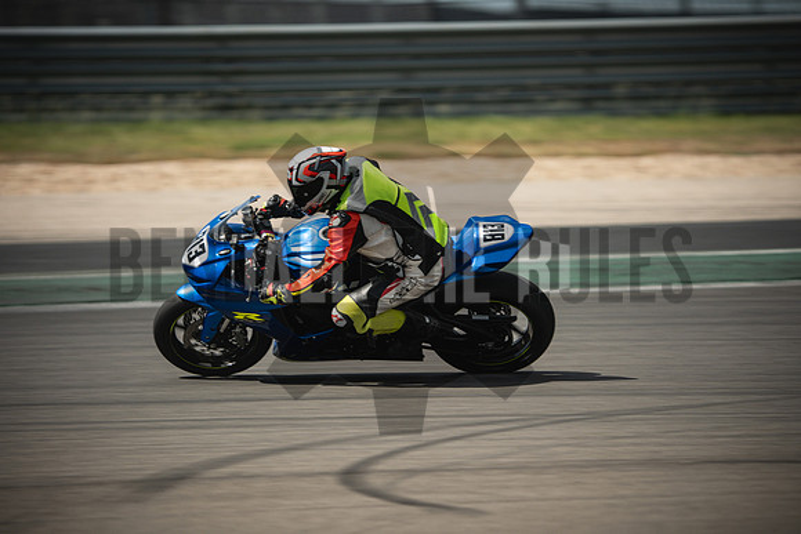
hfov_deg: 6.9
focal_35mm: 300
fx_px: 6676
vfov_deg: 4.6
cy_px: 267
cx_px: 400
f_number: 2
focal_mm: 200
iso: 200
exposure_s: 1/320
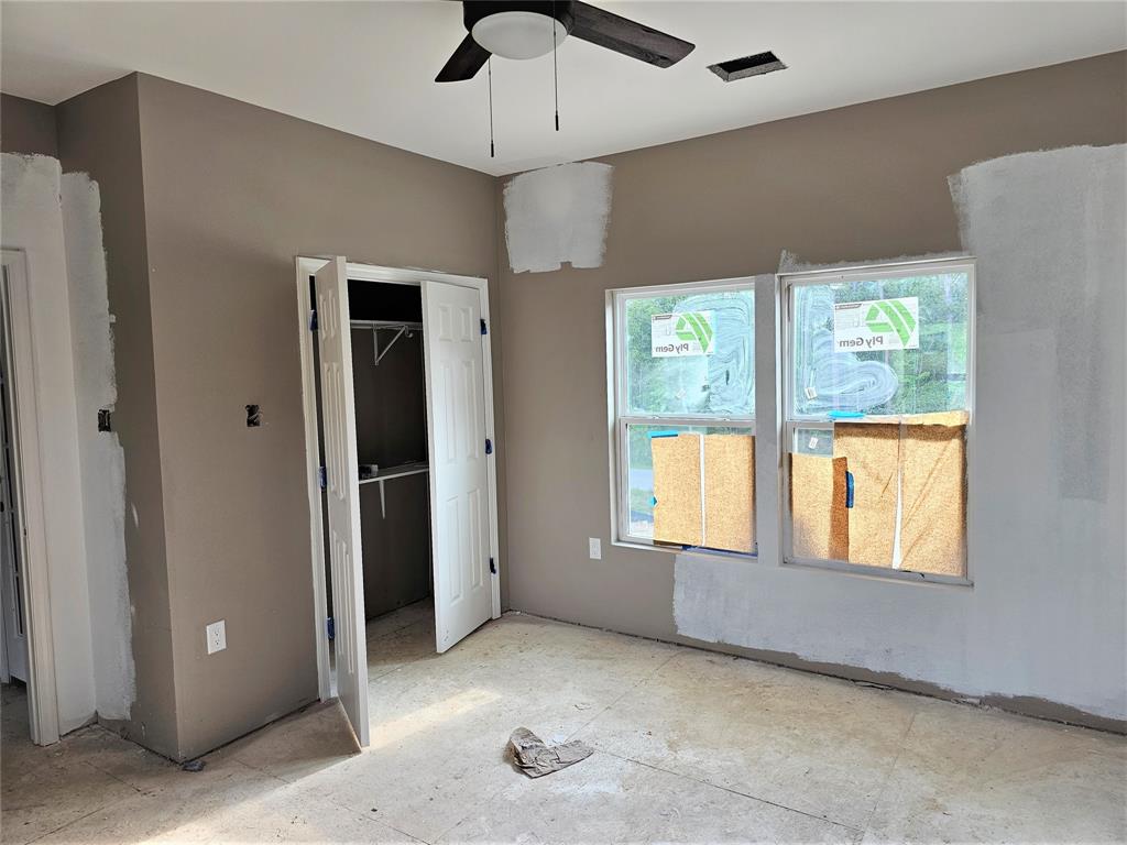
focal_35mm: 23
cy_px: 422
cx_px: 564
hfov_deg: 73.9
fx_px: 749
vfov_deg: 58.9
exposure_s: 1/180
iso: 100
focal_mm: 6.3
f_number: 1.7
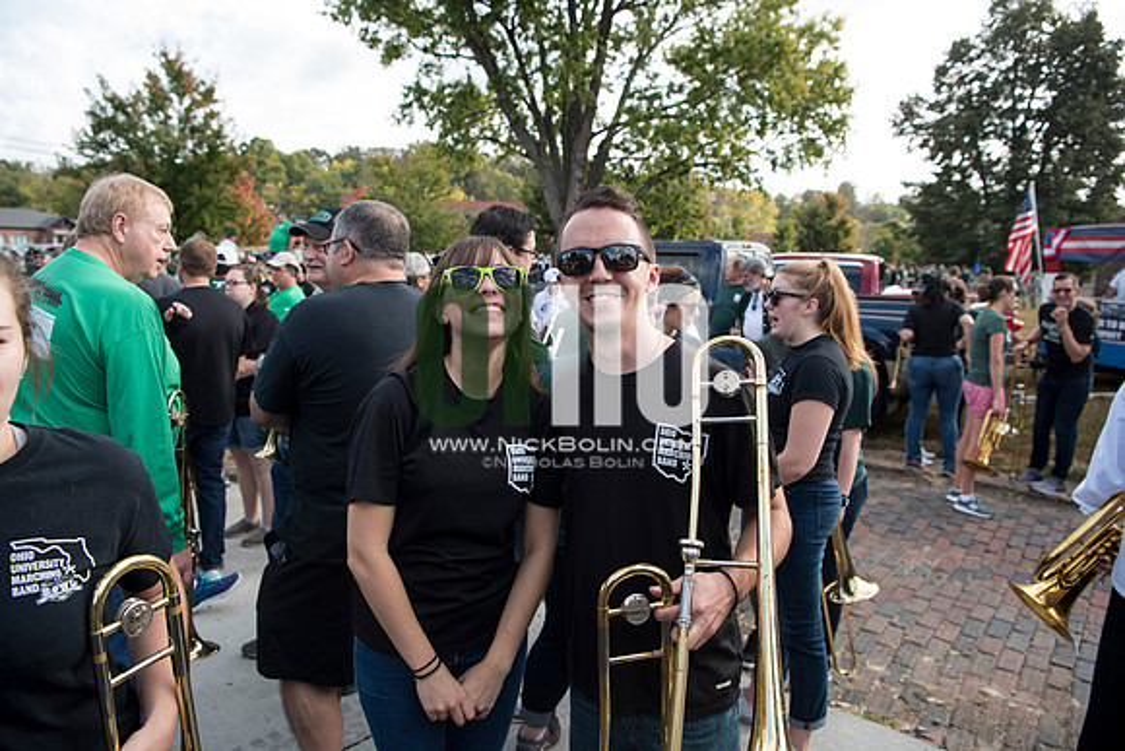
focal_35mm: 24
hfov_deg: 73.7
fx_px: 750
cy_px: 376
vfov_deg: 53.2
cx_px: 562
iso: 250
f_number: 4.5
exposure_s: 1/400
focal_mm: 24
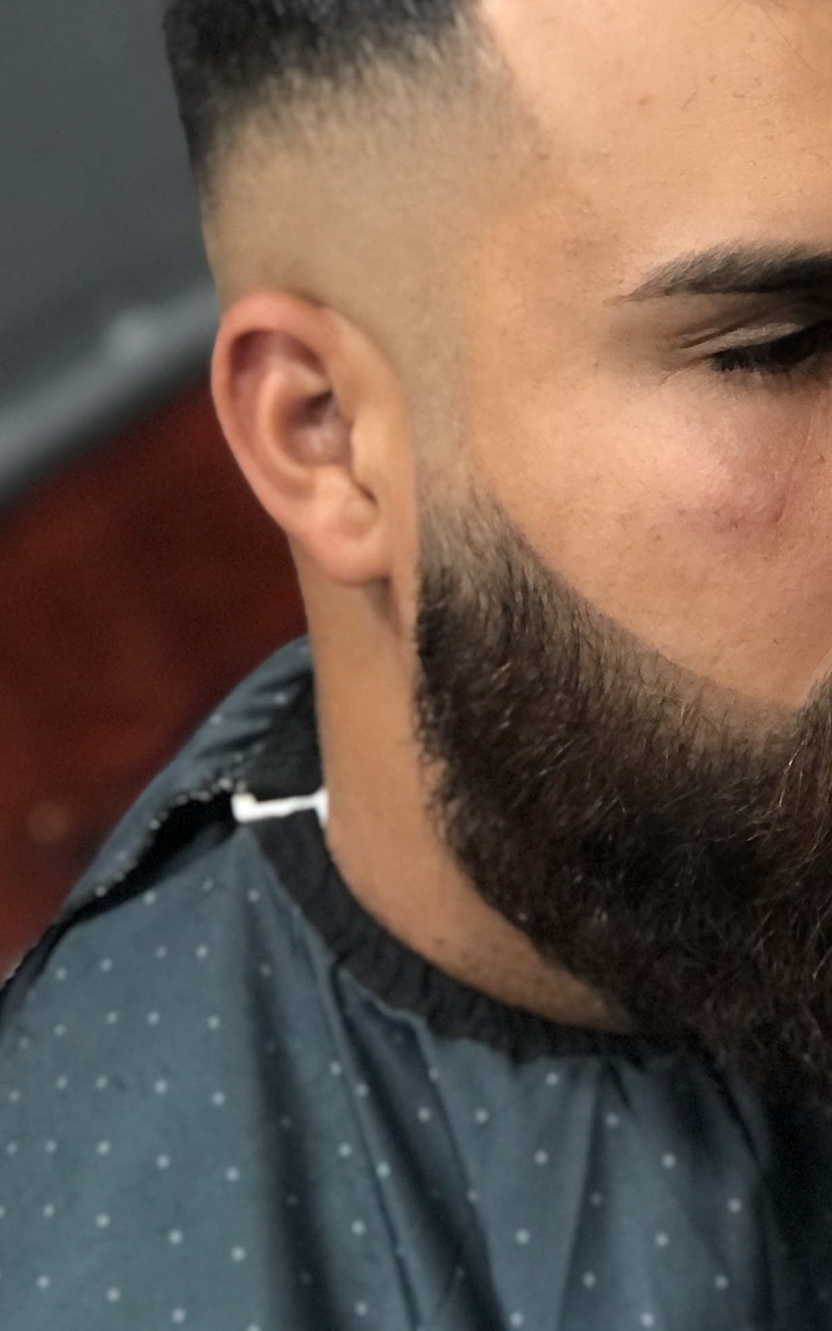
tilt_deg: -21.8
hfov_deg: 10.4
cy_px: 443
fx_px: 4535
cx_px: 697
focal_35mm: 125
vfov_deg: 16.7
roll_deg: +16.9
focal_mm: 6.6
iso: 200
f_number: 2.8
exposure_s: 1/30
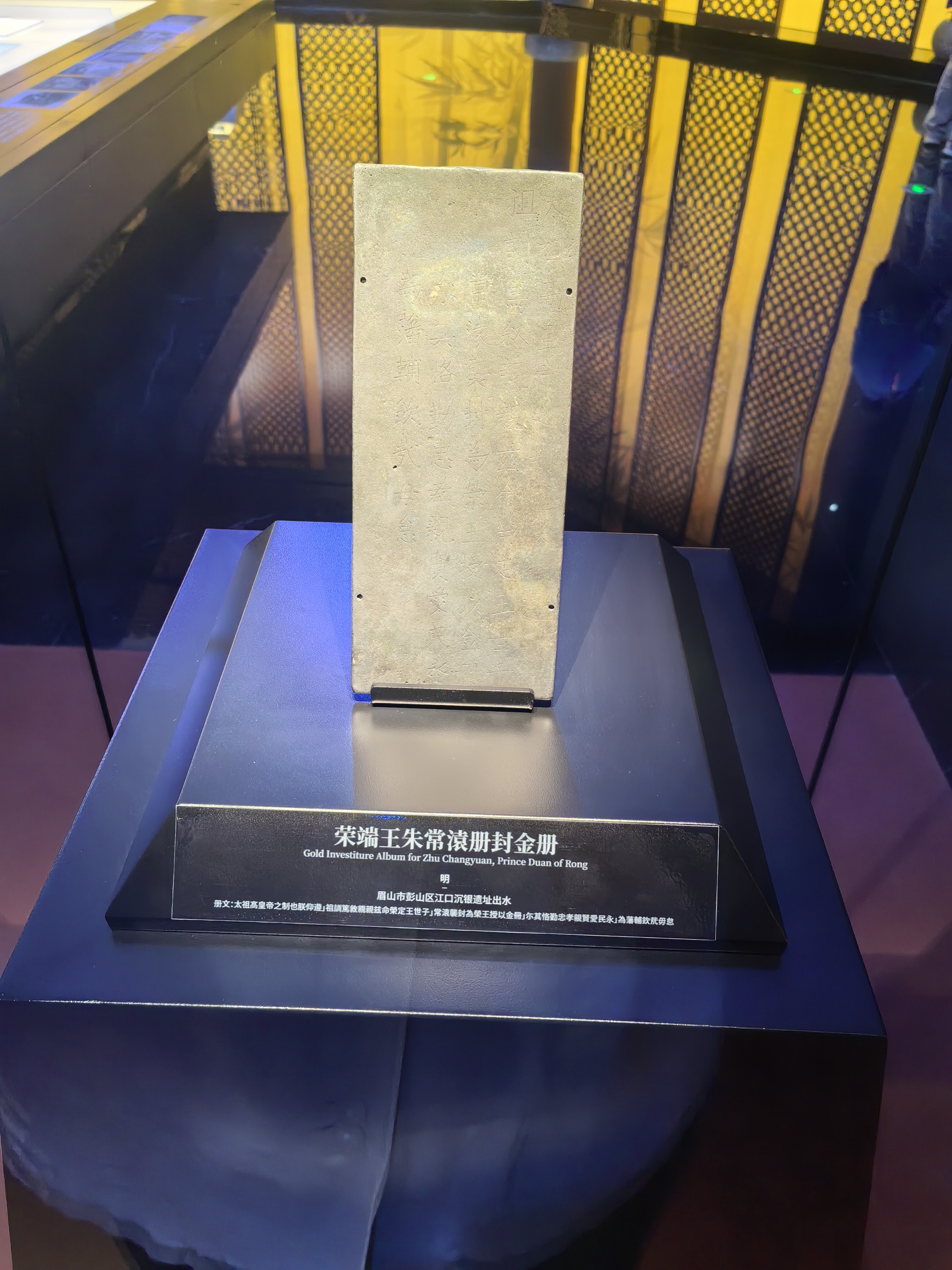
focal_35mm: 27
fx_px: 990
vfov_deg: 65.3
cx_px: 476
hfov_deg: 51.4
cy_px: 635
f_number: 1.9
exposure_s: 1/33.3
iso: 125
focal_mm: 5.52
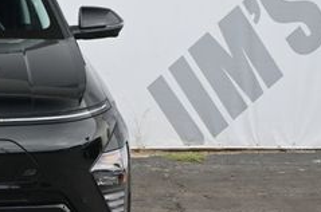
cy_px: 95
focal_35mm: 161
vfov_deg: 8.5
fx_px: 1432
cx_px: -102
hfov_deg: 12.4
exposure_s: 1/250
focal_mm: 40
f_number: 5.6
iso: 320
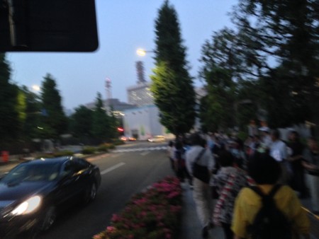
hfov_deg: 55.3
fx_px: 304
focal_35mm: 33
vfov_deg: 43.0
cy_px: 120
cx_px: 160
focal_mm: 4.12
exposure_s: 1/20
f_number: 2.4
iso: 320
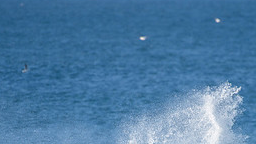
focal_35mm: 1224
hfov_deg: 1.8
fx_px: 8309
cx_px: 163
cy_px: 186
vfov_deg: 1.0
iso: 320
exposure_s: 1/2000
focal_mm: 500
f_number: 5.6
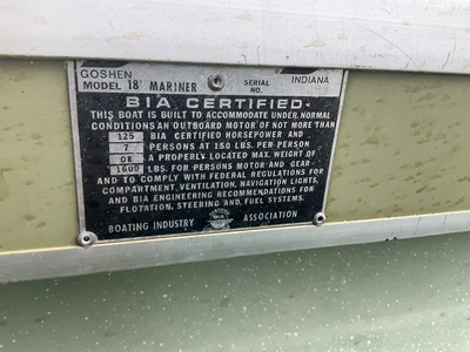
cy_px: 176
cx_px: 235
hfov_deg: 61.7
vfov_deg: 48.2
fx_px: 394
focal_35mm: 29
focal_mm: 3
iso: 25
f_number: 1.8
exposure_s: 1/397
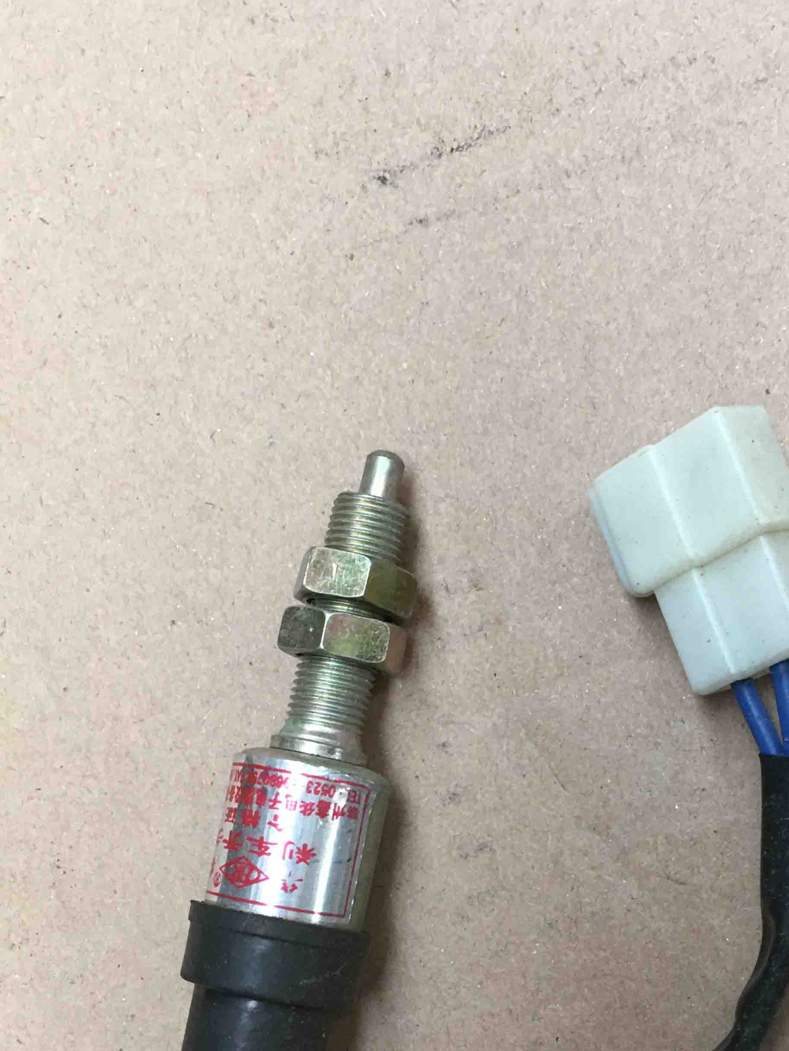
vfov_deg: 38.6
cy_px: 796
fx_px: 1459
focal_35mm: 48
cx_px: 549
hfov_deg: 30.0
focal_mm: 4.15
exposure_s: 1/33
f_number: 2.2
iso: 125
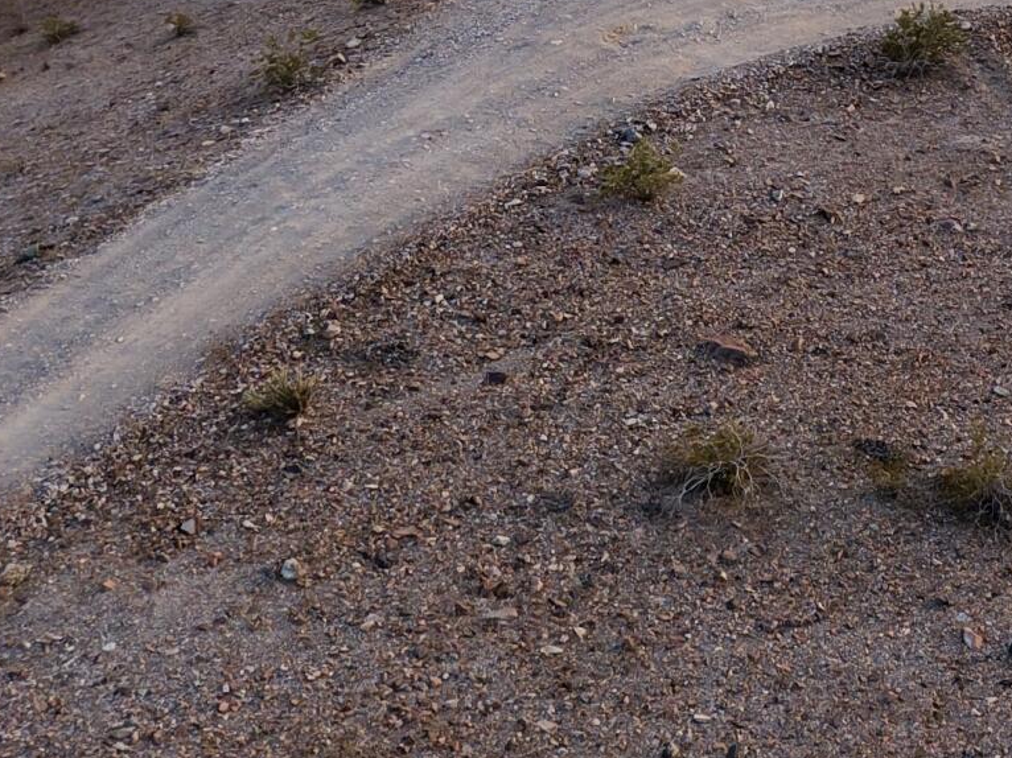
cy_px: -540
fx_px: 2747
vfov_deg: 14.2
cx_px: 1777
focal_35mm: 94
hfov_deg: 17.3
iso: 400
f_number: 1.8
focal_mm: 8.67
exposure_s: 1/250
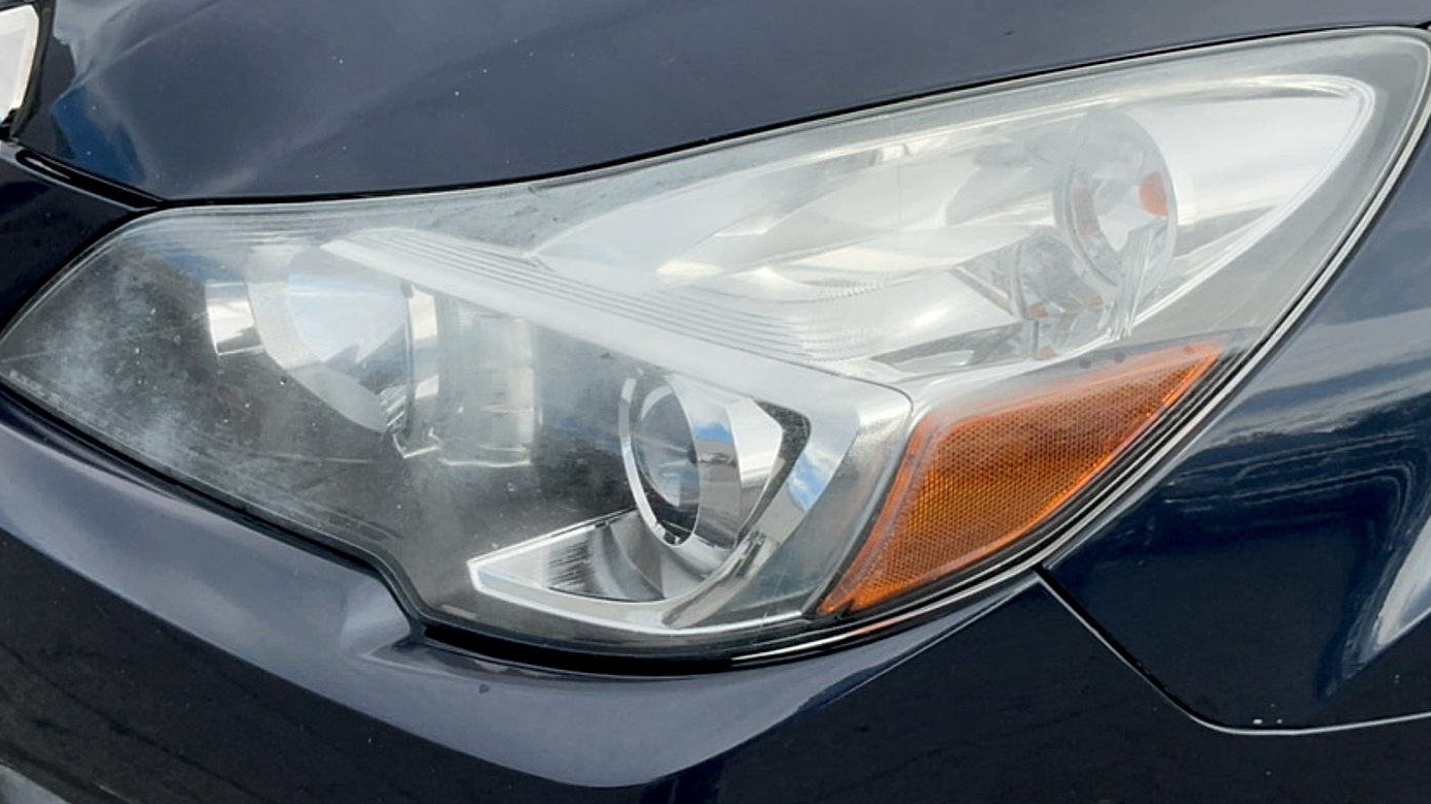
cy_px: 408
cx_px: 683
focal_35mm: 39
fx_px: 1480
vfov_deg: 30.4
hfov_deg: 51.6
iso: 25
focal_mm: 3
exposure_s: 1/804
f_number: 1.8
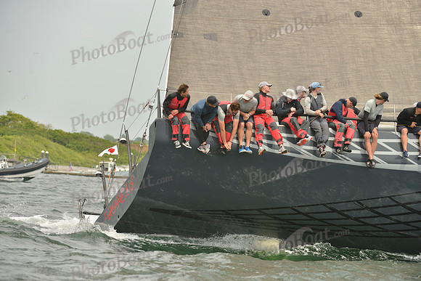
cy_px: 140
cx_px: 210
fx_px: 2339
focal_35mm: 200
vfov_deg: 6.9
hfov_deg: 10.3
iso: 280
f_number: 5
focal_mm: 200
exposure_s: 1/1000
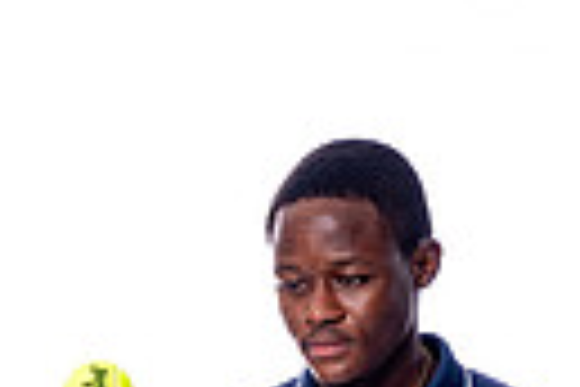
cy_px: 914
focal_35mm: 192
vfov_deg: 6.8
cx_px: 324
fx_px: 3093
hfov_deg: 10.7
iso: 400
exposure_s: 1/250
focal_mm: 55
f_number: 8
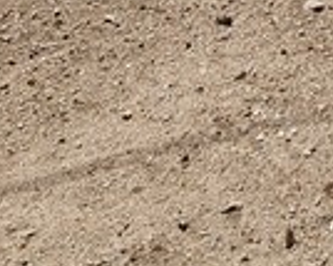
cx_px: 574
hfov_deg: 16.8
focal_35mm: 97
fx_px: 955
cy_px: -512
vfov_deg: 11.0
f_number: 2.2
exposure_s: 1/3018
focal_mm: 2.2
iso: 50
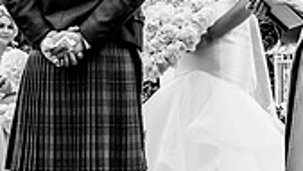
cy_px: -32
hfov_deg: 11.0
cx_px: 204
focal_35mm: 195
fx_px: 1566
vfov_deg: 6.2
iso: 250
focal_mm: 70
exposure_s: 1/320
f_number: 5.6
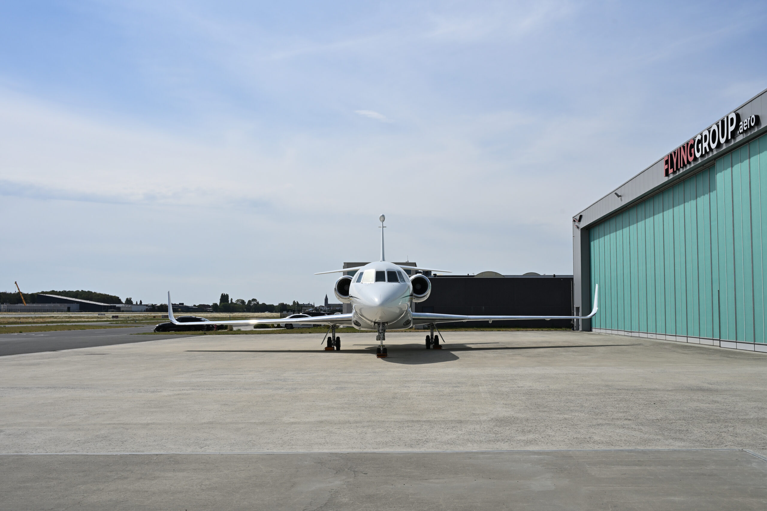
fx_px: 852
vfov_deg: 33.4
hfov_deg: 48.5
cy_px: 256
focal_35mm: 40
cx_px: 384
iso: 200
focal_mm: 40
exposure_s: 1/800
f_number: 11
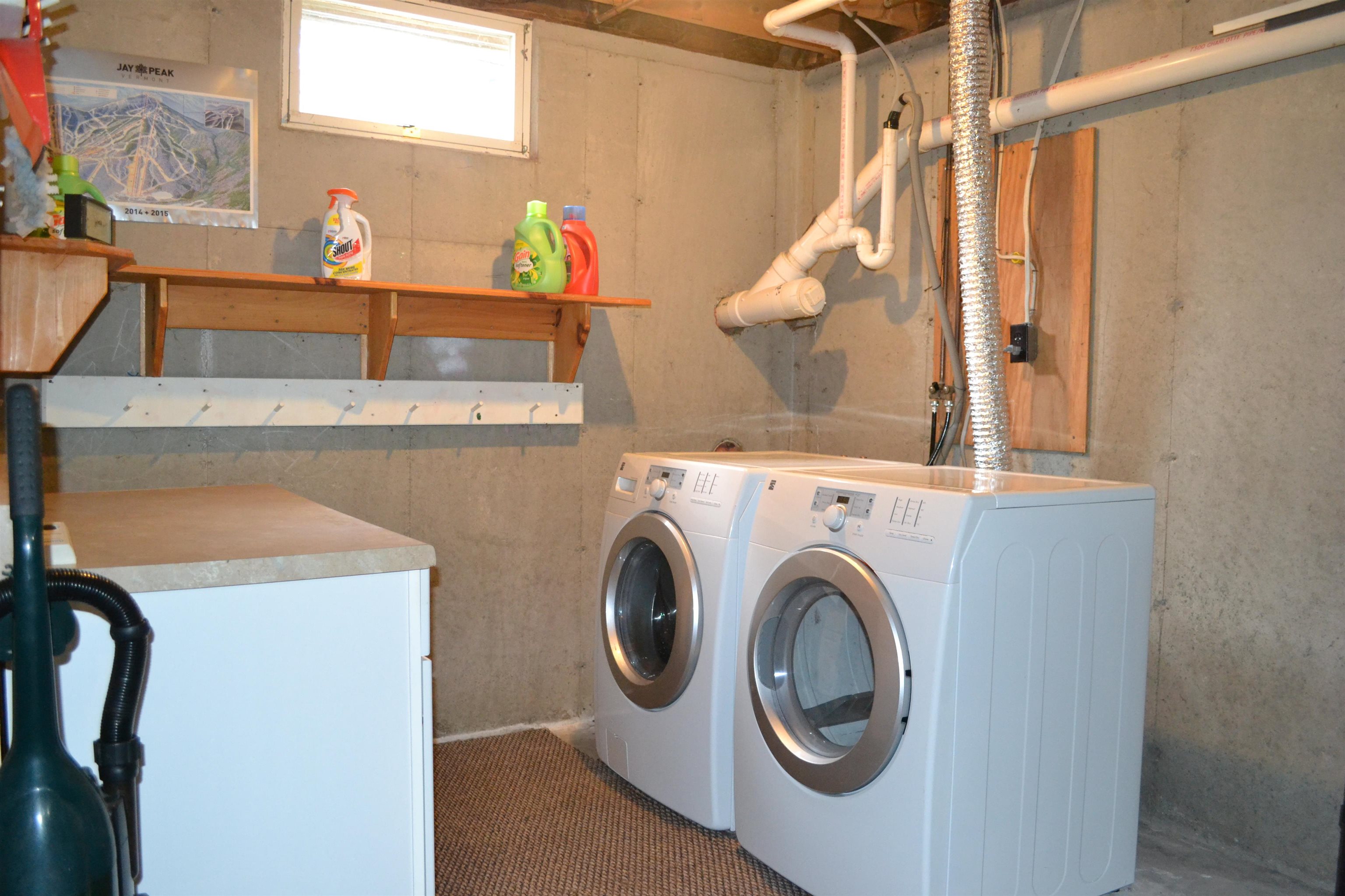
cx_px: 672
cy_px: 448
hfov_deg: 61.9
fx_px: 1121
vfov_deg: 43.6
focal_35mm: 30
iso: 2200
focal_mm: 20
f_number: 3.8
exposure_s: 1/60
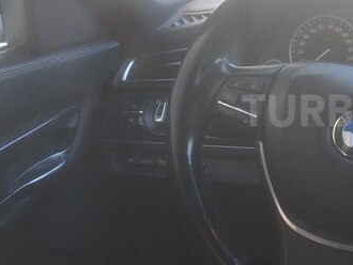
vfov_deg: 25.2
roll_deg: +4.4
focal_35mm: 58
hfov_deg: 30.9
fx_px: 592
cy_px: 111
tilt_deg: -19.6
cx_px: 351
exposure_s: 1/33
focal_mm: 4.15
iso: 32
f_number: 2.2
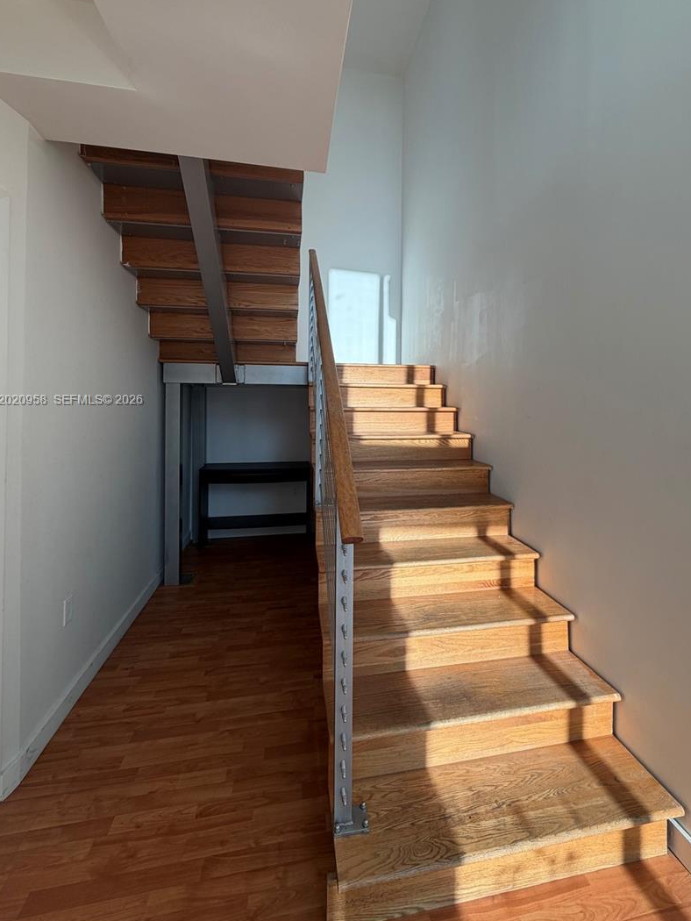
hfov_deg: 78.0
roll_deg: -0.4
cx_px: 375
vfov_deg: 94.0
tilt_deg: +0.5
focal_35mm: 16
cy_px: 401
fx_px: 426
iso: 50
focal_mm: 2.22
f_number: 2.2
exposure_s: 1/502
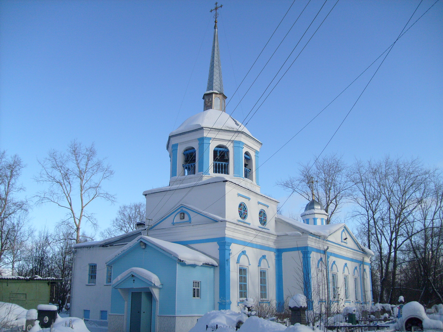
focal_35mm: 35
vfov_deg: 40.7
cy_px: 166
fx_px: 448
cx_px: 222
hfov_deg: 52.6
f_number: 7.1
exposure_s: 1/250
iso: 80
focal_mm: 5.8
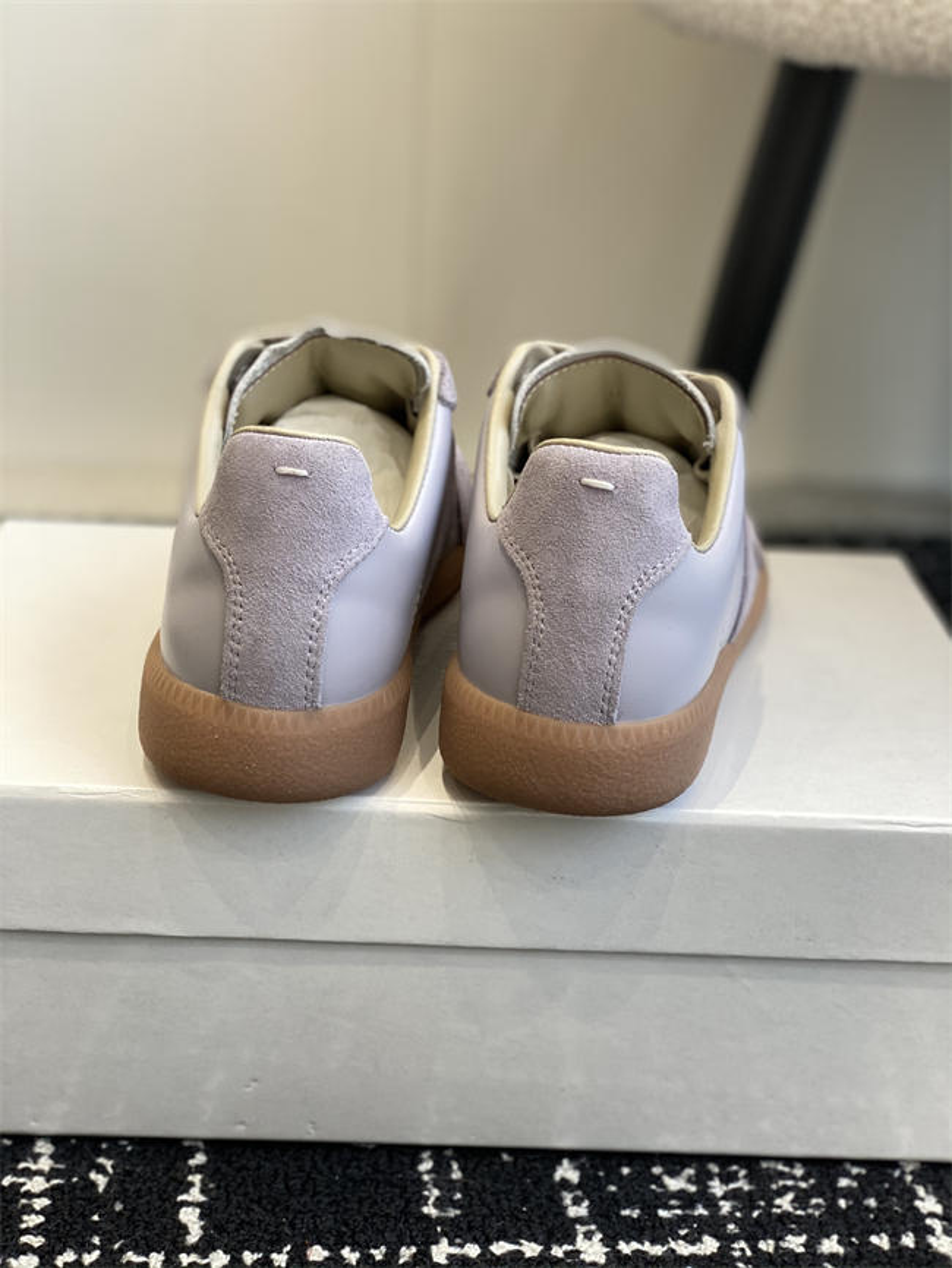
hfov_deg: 28.0
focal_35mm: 52
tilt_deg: -21.8
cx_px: 476
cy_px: 634
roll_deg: -2.9
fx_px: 1906
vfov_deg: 36.8
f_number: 2
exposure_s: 1/122
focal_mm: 6
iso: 50
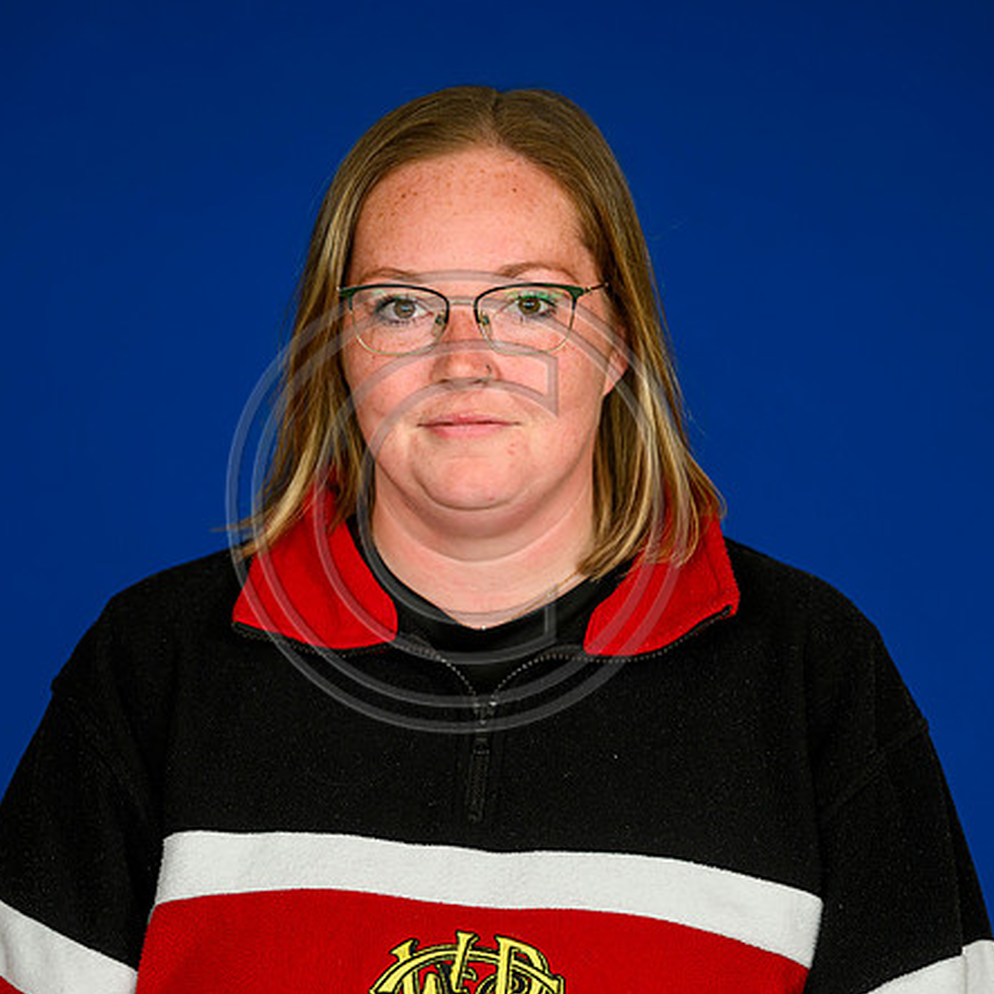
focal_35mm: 198
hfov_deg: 8.8
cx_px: 449
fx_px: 6432
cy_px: 552
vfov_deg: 8.8
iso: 640
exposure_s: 1/160
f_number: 2.8
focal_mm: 125
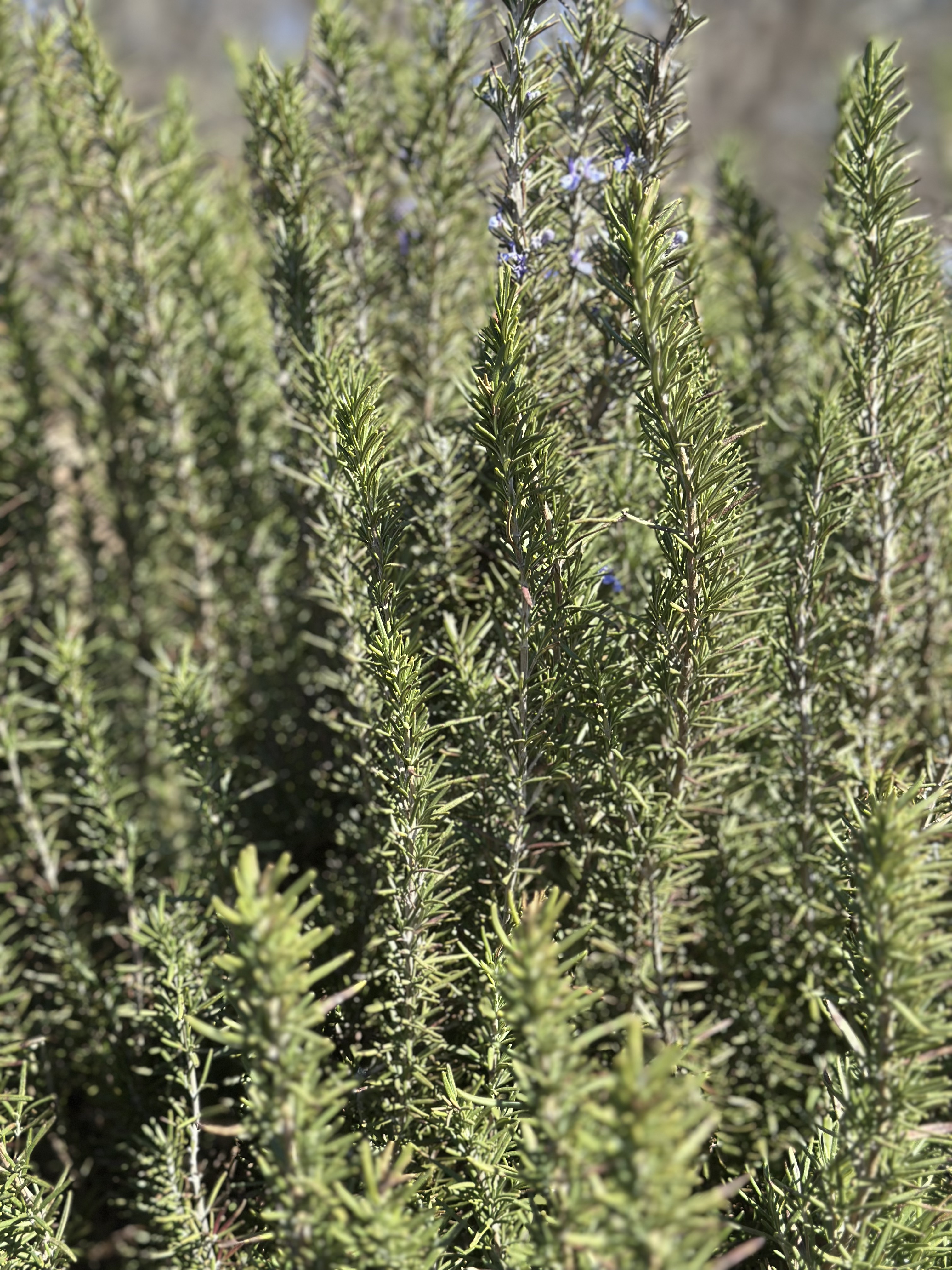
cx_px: 476
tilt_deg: -10.2
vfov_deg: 39.7
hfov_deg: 30.3
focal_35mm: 48
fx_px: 1760
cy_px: 635
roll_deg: +2.5
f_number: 1.78
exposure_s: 1/1565
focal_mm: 6.86
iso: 80
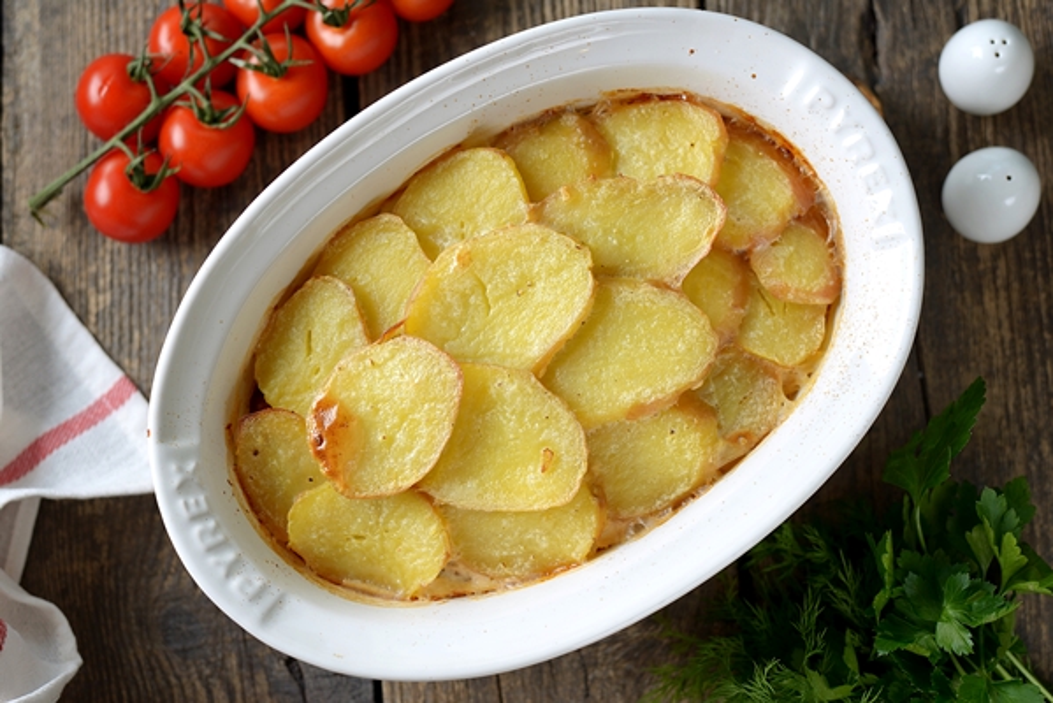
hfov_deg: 39.6
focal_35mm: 50
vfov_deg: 27.0
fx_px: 1463
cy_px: 352
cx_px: 526
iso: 160
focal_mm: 50
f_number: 4
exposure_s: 1/40
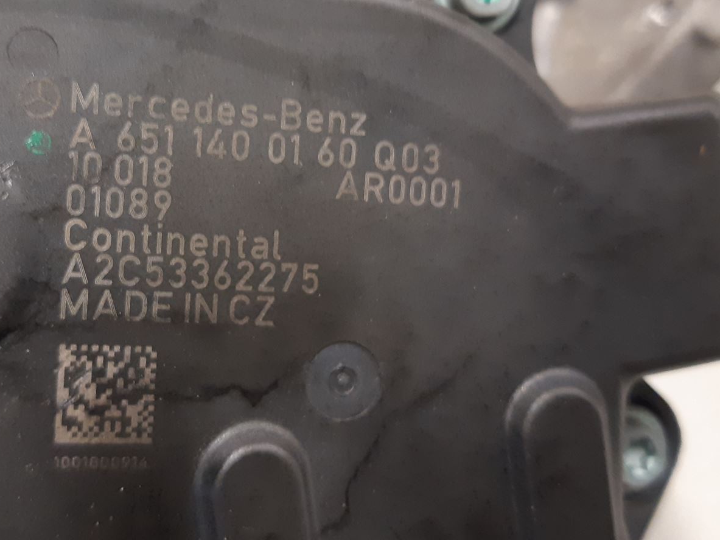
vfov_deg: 31.9
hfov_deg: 41.7
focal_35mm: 45
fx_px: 936
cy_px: 184
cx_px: 254
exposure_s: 1/25
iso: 250
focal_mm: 3.93
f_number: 1.7
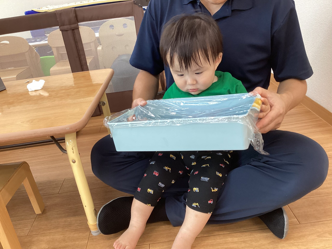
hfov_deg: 58.4
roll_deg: +8.0
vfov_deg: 45.4
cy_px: 124
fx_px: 297
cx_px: 166
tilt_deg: -24.1
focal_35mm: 31
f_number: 2.4
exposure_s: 1/50
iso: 125
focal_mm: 3.3
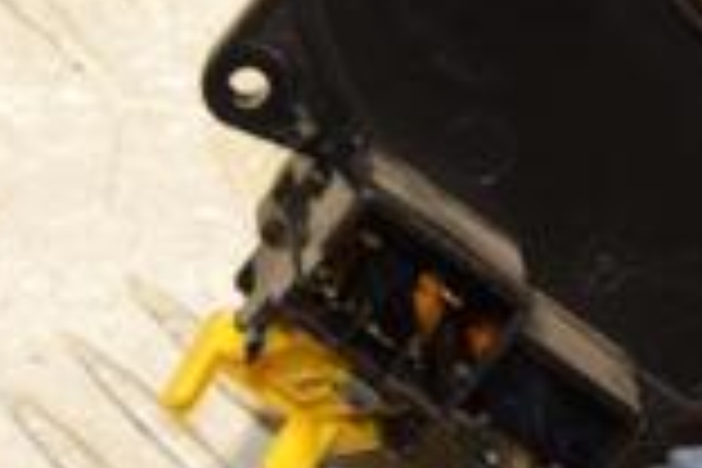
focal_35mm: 334
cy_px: -135
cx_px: 860
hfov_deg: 6.1
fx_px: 6512
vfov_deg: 4.1
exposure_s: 1/200
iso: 800
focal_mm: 58
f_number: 6.3
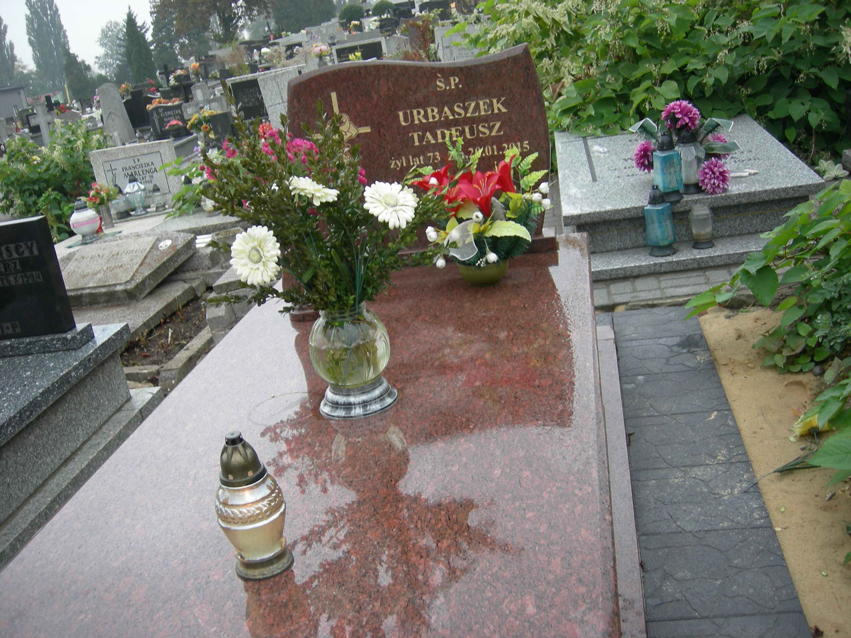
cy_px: 319
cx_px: 426
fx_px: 885
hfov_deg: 51.4
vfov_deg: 39.7
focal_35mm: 36
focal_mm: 7.5
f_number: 2.7
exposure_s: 1/36.2
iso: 64
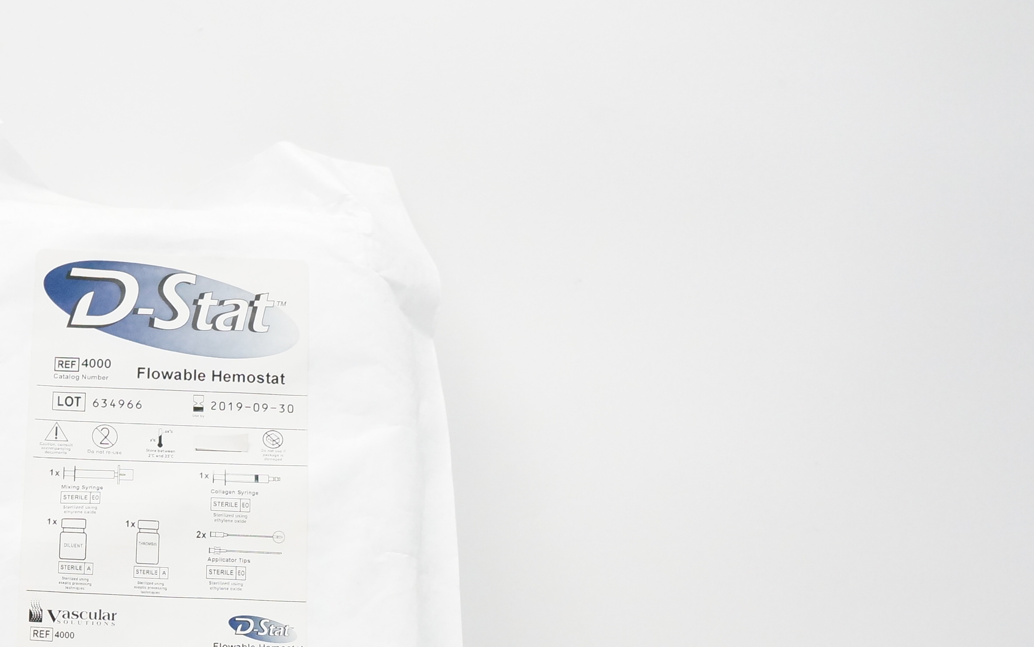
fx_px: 1606
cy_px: 698
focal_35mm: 57
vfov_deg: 21.7
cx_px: 210
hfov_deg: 34.6
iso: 1600
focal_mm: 18
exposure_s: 1/160
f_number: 6.3
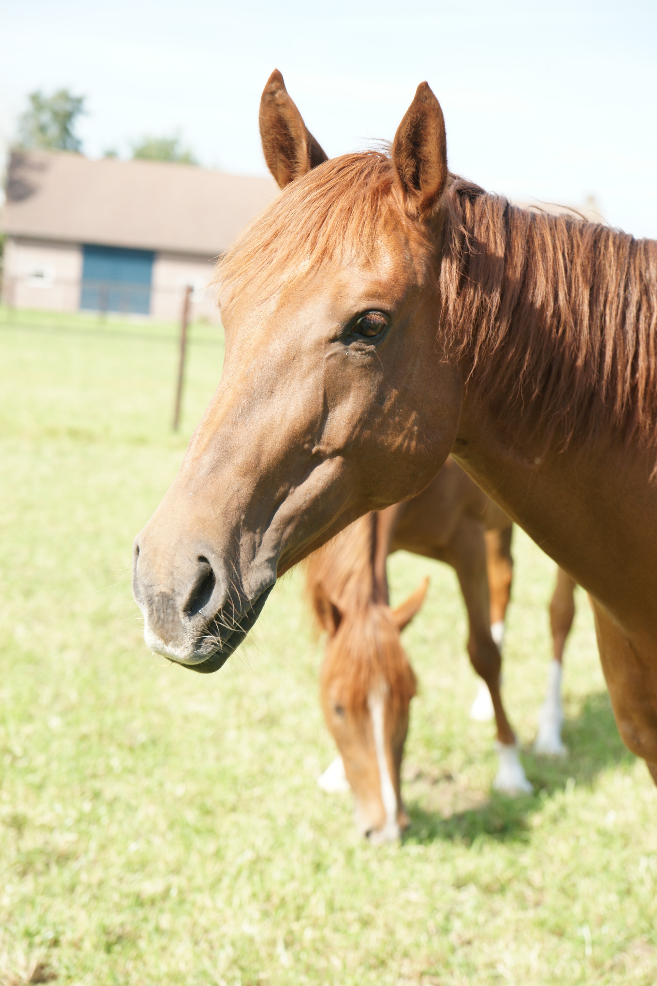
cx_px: 328
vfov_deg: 27.0
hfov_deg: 18.2
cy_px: 493
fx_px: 2053
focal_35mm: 75
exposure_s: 1/320
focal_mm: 75
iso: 200
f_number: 5.6
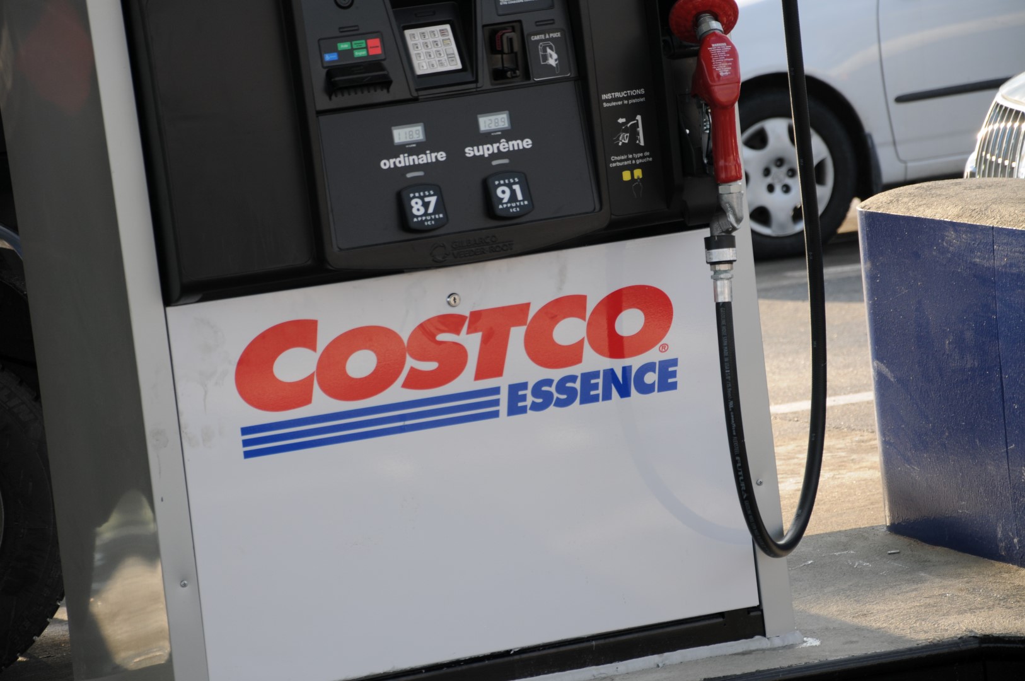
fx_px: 4479
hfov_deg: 13.1
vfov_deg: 8.7
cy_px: 340
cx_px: 512
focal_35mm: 158
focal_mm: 105
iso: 200
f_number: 6.3
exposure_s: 1/160
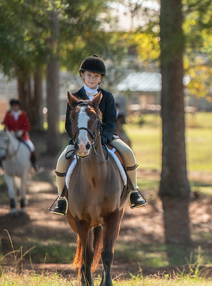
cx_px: 233
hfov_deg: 4.7
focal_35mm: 315
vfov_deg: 6.3
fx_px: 2591
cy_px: 130
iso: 200
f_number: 4
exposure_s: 1/320
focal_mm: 200
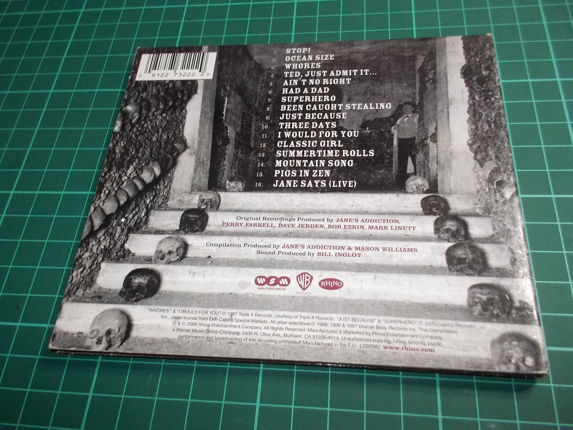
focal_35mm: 29
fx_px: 480
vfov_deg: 48.2
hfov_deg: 61.7
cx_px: 286
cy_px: 215
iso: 200
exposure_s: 1/30
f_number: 3.3
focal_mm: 4.1
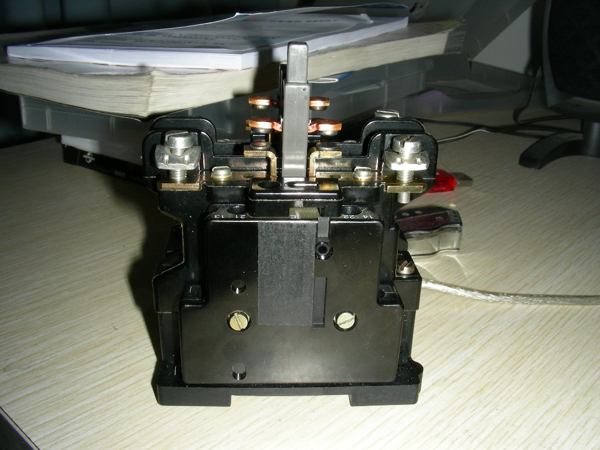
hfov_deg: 49.0
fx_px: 659
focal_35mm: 38
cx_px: 300
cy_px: 225
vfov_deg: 37.7
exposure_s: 1/60.1
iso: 50
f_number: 6.8
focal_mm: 6.3
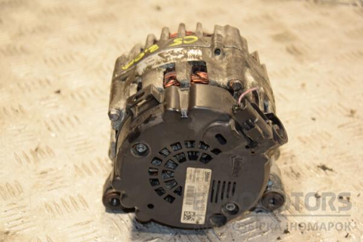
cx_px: 182
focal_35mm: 93
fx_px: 938
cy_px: 121
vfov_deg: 14.7
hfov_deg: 21.9
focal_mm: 62
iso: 800
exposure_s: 1/100
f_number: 5.3
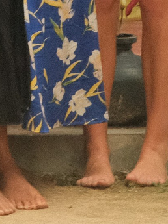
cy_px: -303
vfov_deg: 3.3
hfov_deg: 2.5
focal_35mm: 600
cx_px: -206
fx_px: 3890
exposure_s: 1/250
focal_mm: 56
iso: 6400
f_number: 5.6
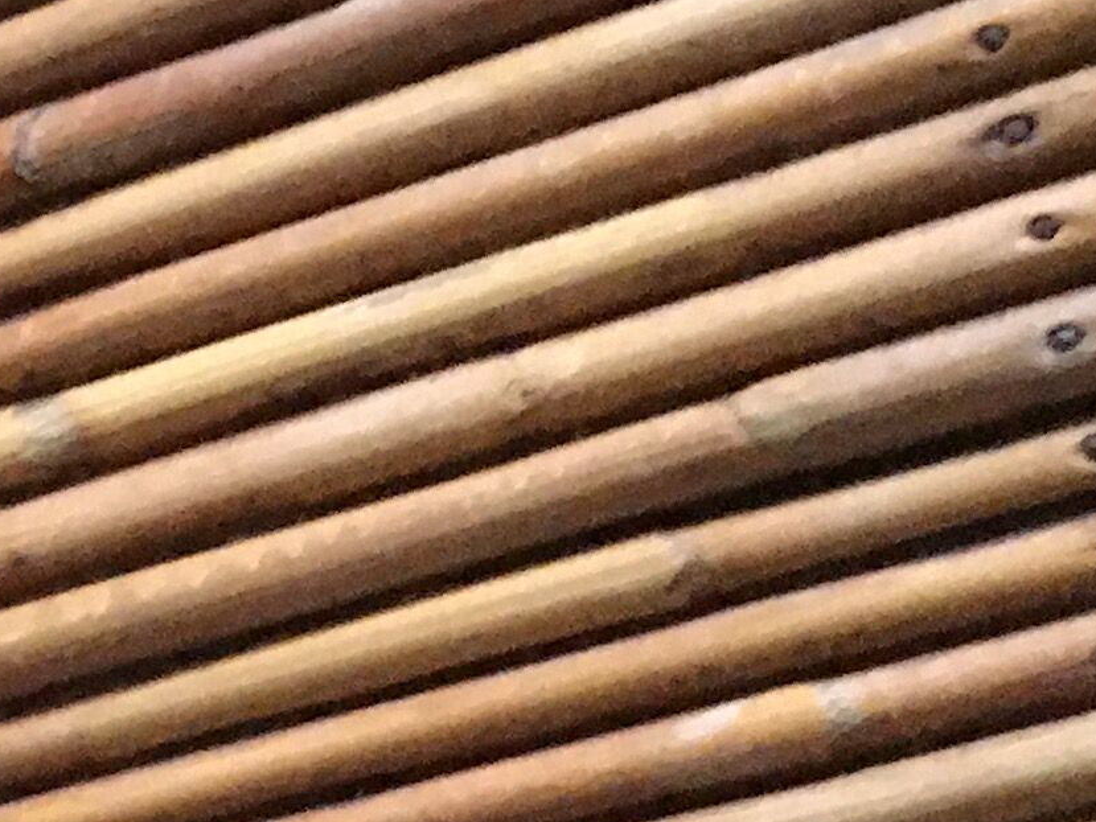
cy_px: 992
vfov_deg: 10.3
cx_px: -37
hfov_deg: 13.8
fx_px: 4465
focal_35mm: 141
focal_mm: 4.15
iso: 320
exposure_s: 1/17
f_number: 2.2
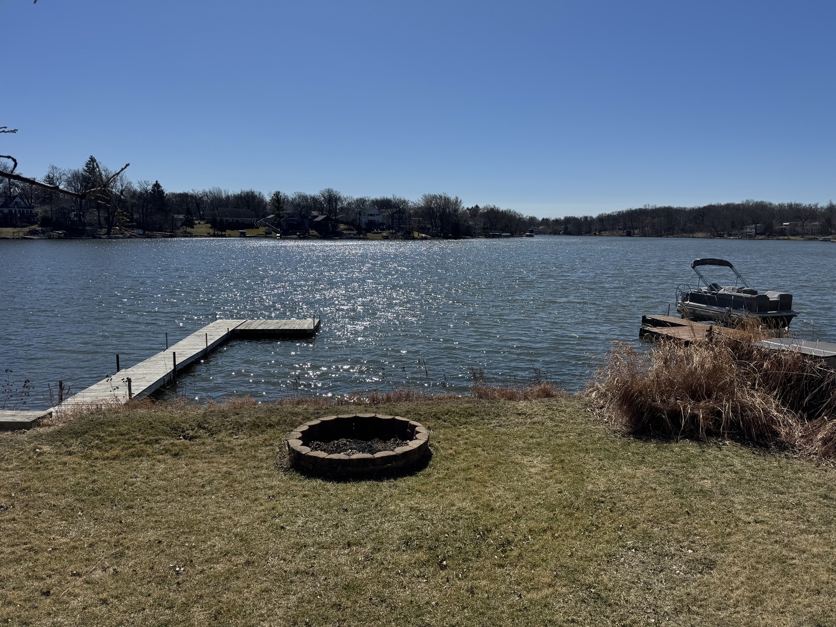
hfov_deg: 71.6
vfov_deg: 56.8
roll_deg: -1.7
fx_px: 580
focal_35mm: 24
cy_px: 314
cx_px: 418
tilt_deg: -7.3
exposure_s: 1/9009
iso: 80
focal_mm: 6.76
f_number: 1.78
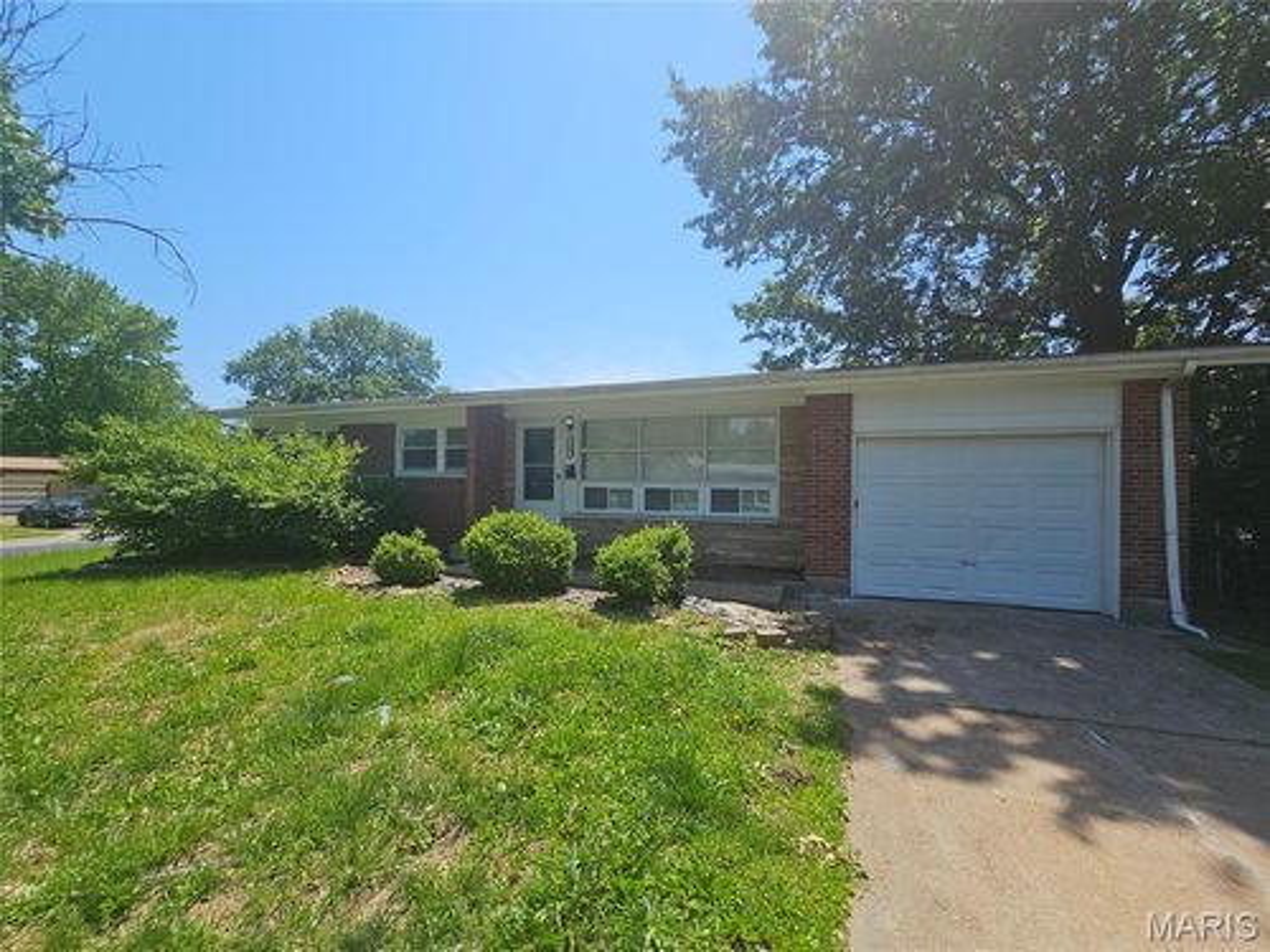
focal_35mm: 13
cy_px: 476
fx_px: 477
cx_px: 635
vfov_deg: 89.9
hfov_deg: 106.2
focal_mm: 2.2
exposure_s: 1/2128
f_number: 2.2
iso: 50
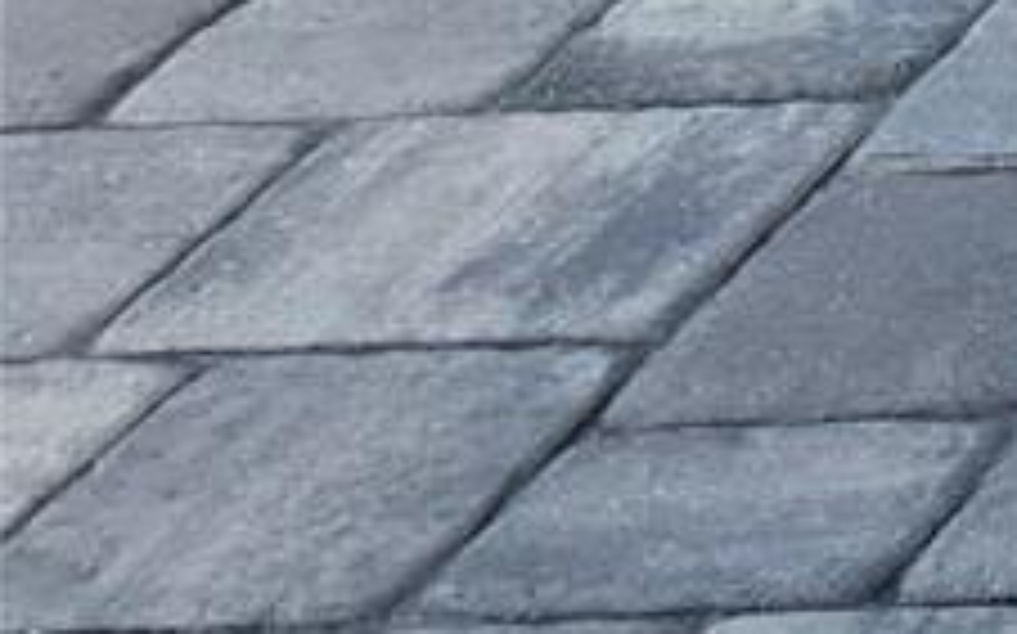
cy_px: -1628
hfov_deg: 8.5
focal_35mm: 180
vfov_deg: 6.3
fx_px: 4986
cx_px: 3596
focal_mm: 6.76
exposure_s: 1/2506
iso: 80
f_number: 1.78
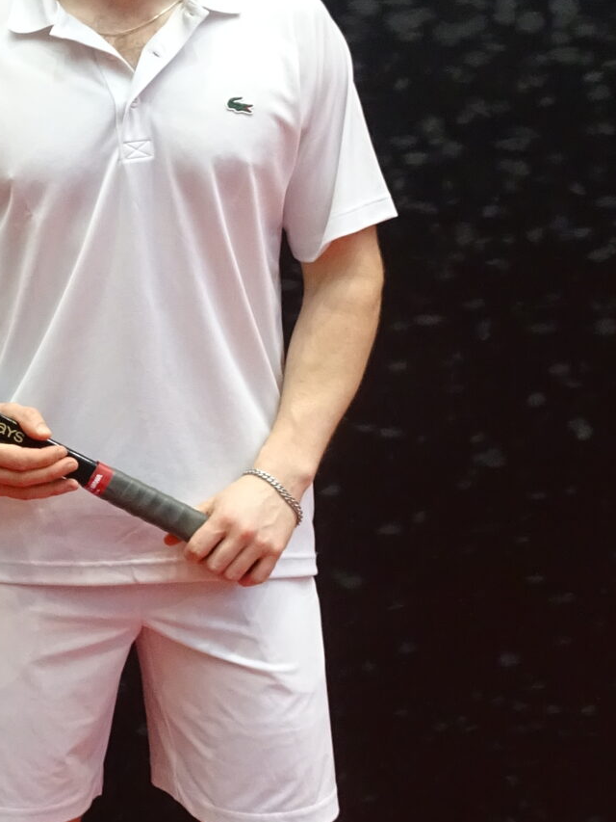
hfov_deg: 18.3
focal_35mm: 72
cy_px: 305
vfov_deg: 26.9
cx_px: -285
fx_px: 1708
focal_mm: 4.1
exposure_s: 1/60
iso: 400
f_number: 3.5
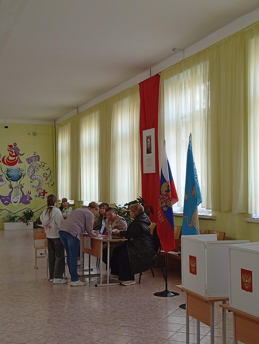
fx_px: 537
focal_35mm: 54
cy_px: 172
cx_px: 130
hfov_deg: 27.1
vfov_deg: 35.5
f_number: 1.8
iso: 174
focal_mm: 3.98
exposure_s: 1/50
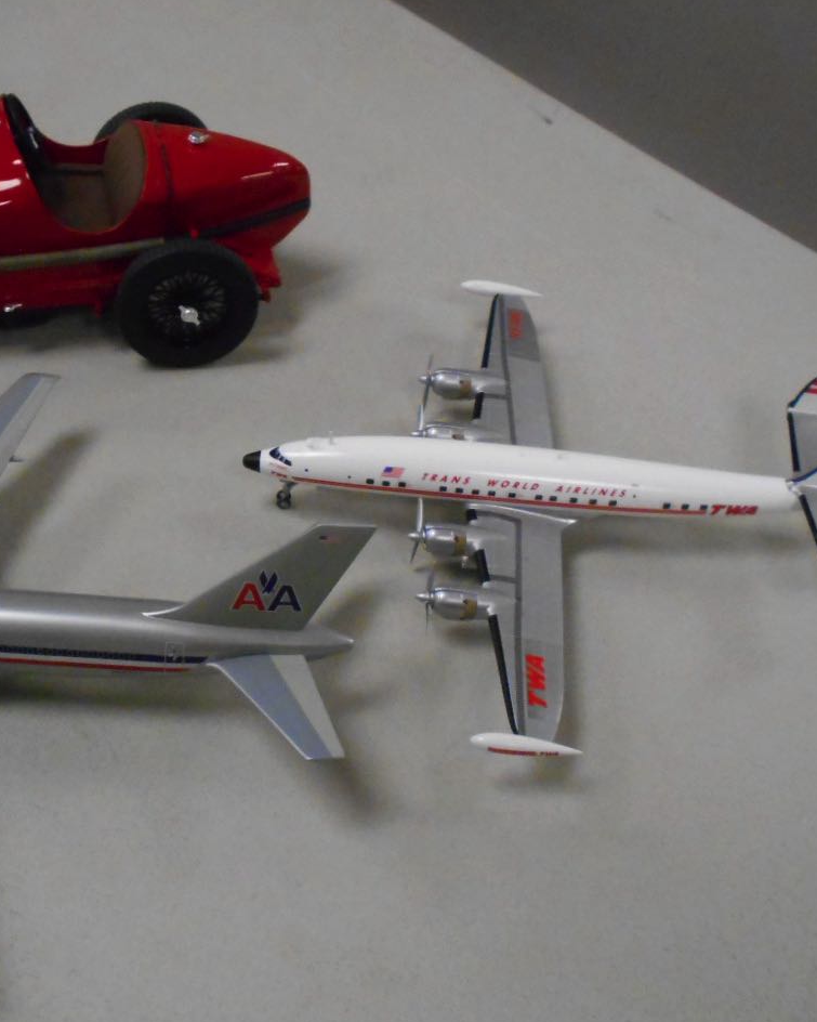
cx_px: 269
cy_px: 604
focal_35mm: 43
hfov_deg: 34.6
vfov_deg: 42.7
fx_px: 1300
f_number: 3.2
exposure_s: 1/125
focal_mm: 4.6
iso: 800
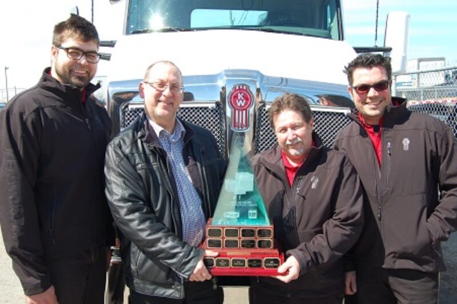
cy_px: 152
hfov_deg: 55.1
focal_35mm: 34
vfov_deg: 38.3
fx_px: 438
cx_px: 228
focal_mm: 23
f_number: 8
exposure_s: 1/250
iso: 200
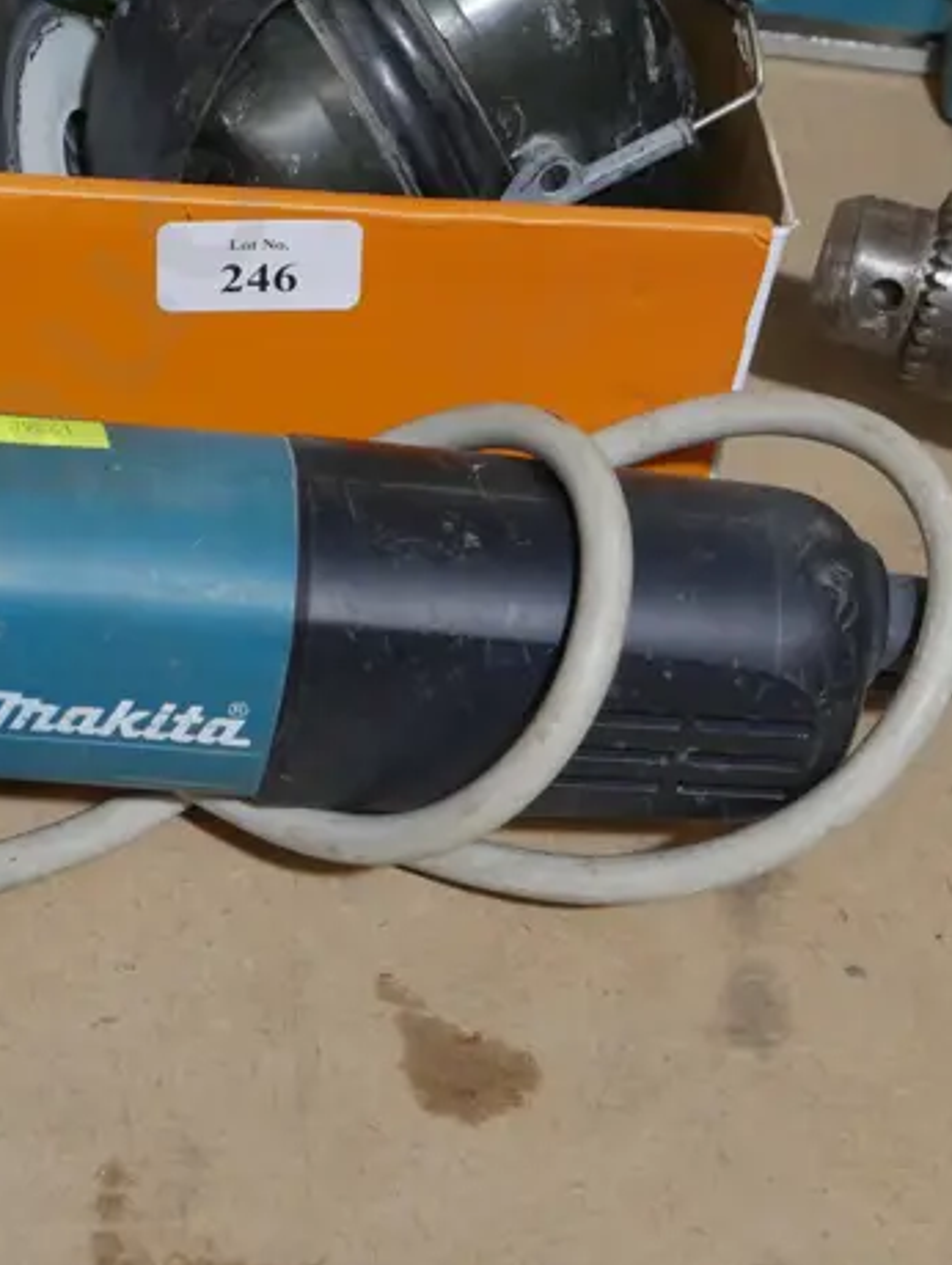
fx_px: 3258
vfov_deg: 21.8
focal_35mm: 89
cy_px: 305
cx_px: 128
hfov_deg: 16.4
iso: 500
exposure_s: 1/60
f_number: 4.4
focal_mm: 20
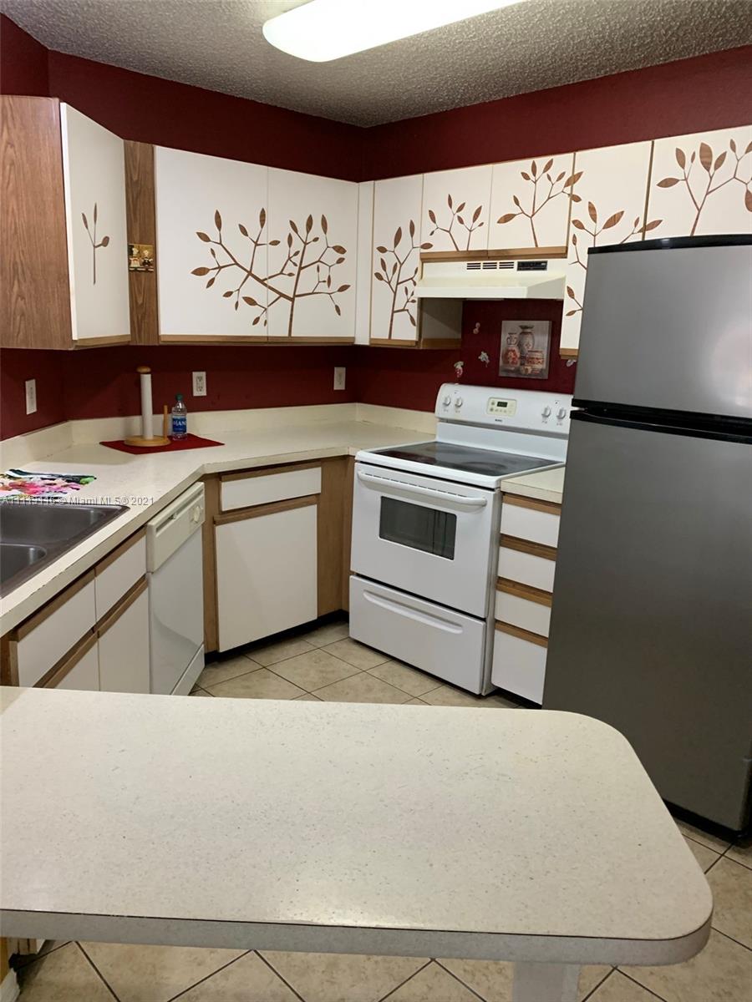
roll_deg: -2.3
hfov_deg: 53.1
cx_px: 376
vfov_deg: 67.3
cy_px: 501
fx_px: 753
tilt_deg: -12.9
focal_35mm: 26
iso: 160
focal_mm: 4.25
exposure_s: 1/60
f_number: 1.8
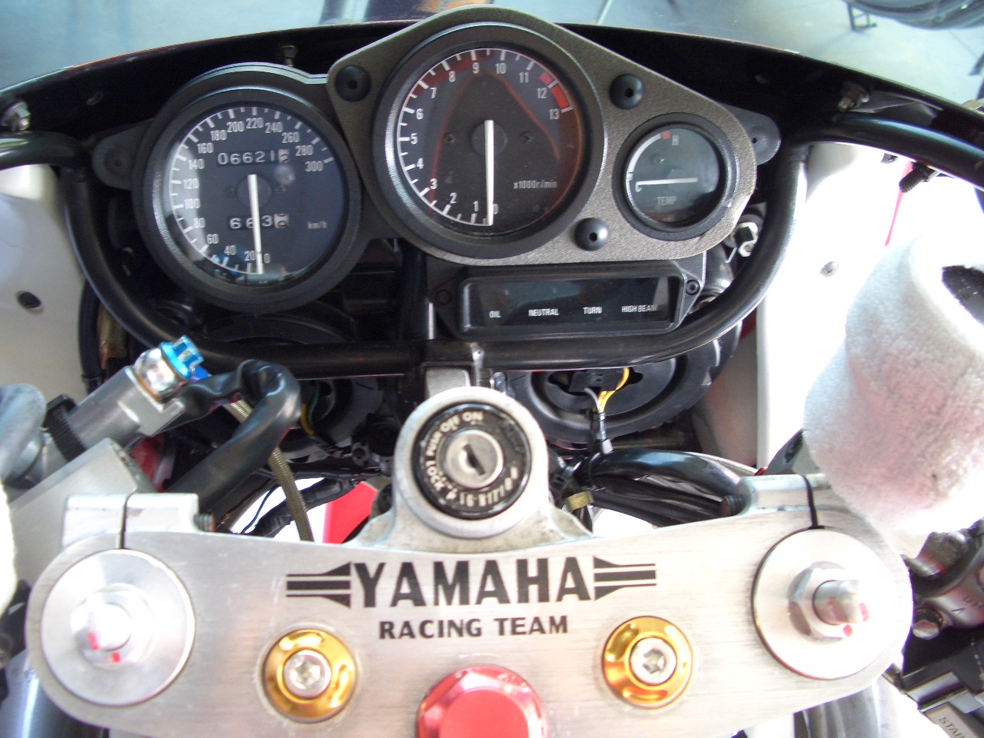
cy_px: 369
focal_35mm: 35
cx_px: 492
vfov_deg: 40.7
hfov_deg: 52.6
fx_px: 995
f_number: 2.6
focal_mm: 5.8
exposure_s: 1/13
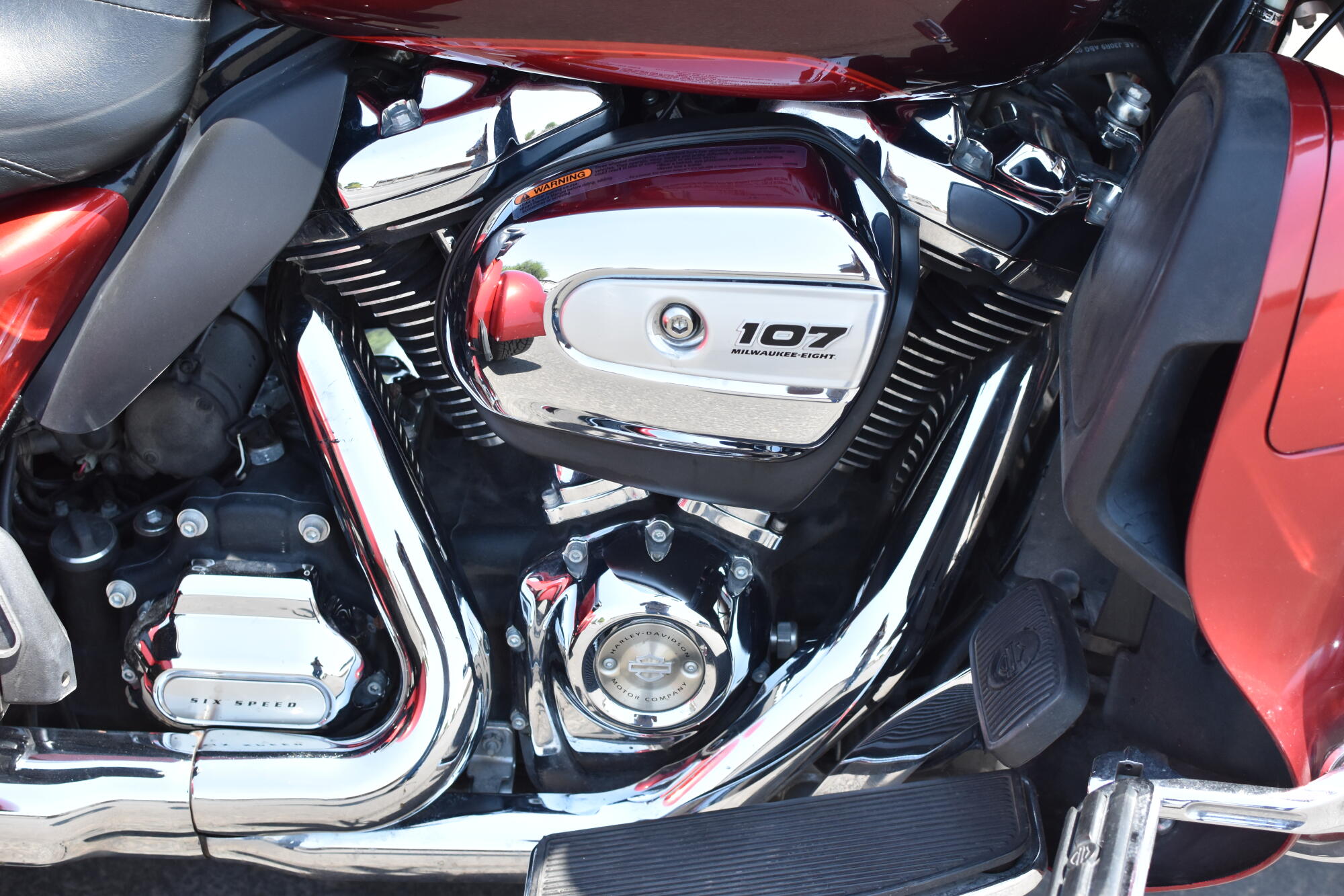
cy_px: 448
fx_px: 1960
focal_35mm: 52
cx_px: 672
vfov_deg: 25.7
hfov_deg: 37.9
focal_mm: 35
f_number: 4.5
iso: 800
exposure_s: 1/1600
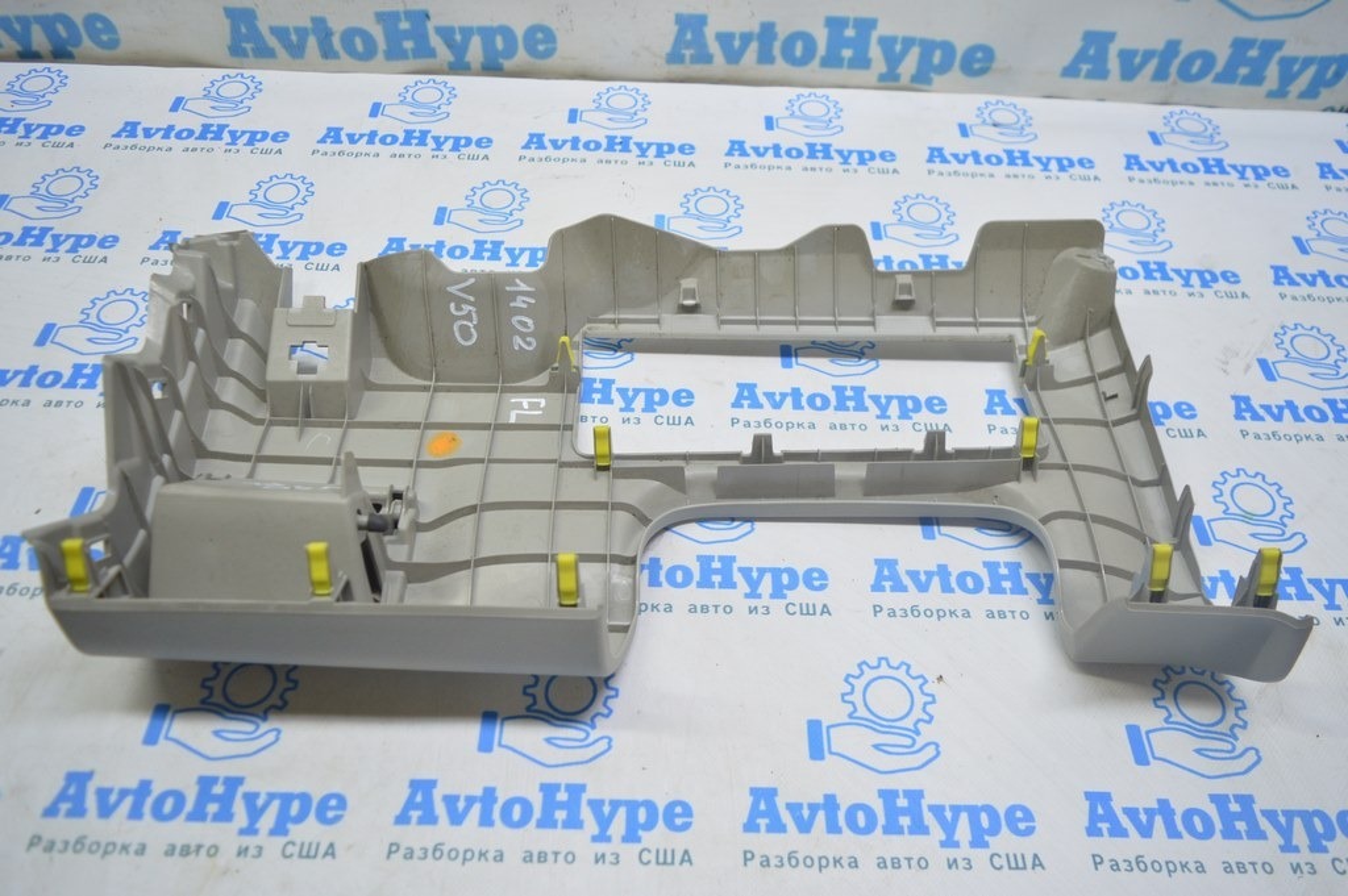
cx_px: 674
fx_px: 1010
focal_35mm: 27
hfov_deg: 67.4
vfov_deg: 47.9
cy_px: 448
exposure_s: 1/50
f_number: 3.5
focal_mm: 18
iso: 400
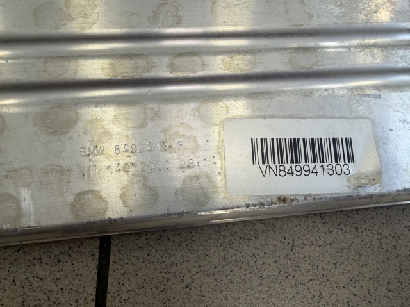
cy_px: 154
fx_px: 284
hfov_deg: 71.6
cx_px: 205
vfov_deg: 56.8
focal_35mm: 24
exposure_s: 1/100
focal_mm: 2.22
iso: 64
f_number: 2.2
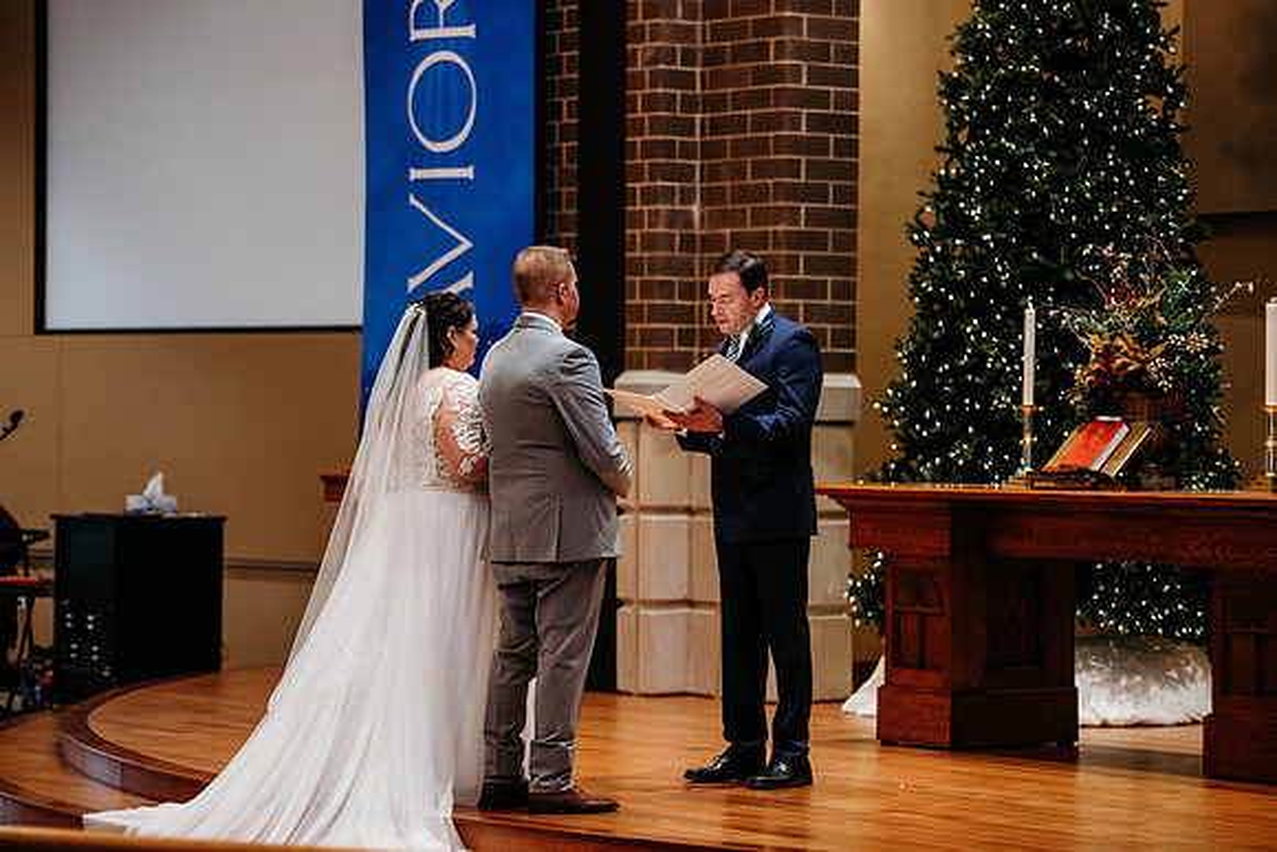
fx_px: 4257
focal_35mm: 120
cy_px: 426
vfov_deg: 11.4
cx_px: 638
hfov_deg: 17.1
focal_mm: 120
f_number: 2.8
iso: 2000
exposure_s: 1/250
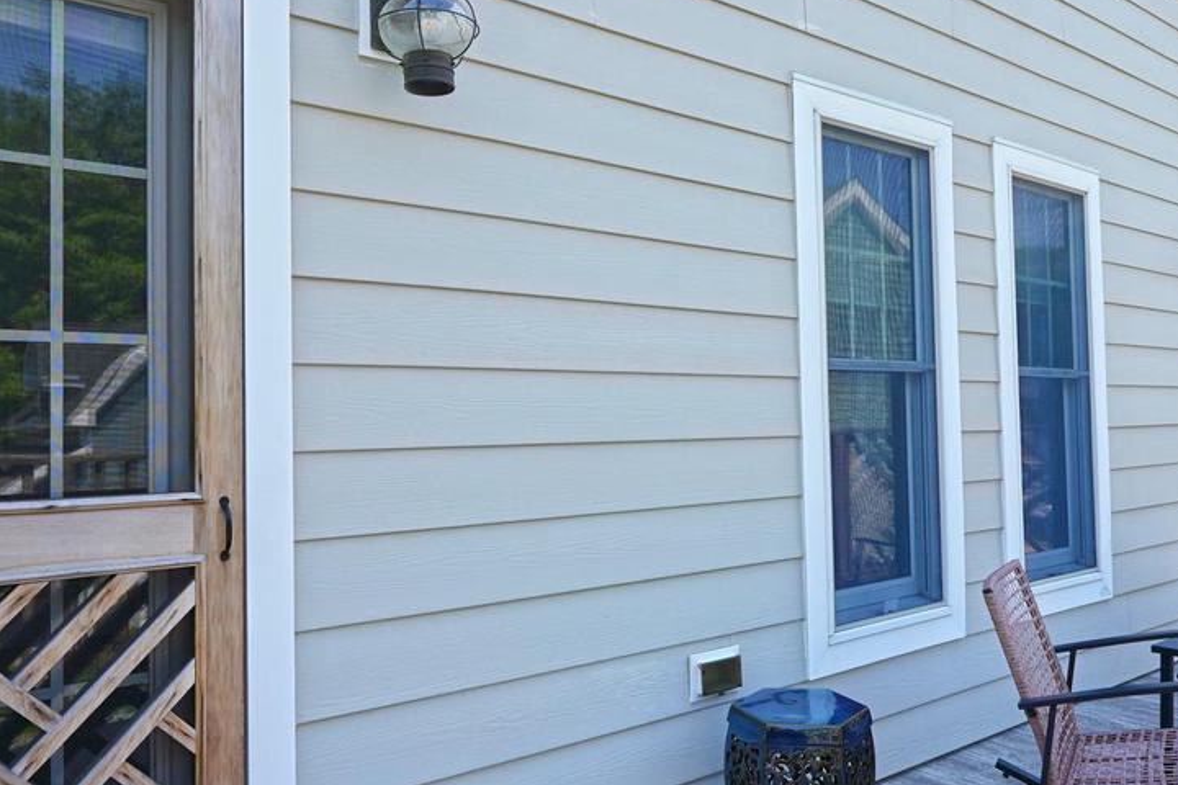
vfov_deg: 43.6
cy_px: 396
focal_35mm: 30
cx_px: 679
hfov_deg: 61.6
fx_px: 982
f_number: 5.6
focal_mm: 10
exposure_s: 1/125
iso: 100
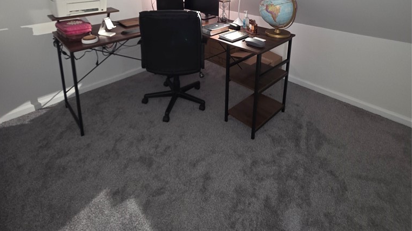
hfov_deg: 89.6
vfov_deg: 50.7
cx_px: 205
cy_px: 17
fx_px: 208
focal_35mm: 19
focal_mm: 2.2
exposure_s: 1/10.9
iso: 1000
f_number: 1.9
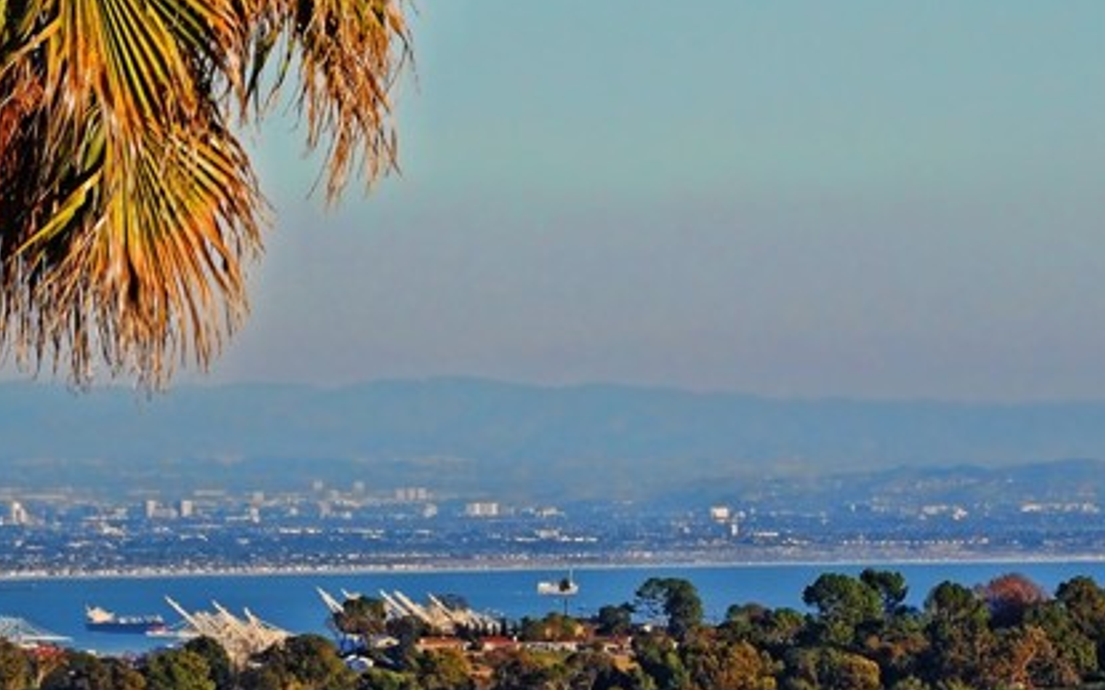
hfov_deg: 5.4
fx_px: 11703
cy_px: 428
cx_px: 820
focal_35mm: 389
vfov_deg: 3.4
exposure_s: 1/640
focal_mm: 165
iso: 250
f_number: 11
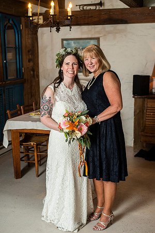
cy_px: 116
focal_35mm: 50
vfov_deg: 39.6
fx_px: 323
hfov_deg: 27.0
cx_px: 78
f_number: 3.2
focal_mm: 50
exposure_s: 1/80
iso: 400
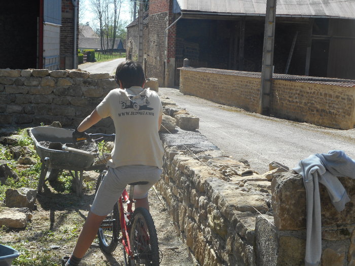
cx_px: 178
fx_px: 687
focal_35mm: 67
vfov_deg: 21.9
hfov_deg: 29.0
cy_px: 133
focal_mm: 12
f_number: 5.3
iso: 80
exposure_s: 1/250
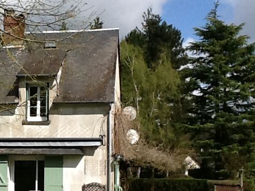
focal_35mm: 88
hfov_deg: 21.5
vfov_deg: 16.7
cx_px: 1
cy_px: 147
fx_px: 648
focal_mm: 2.03
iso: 40
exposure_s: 1/2232
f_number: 2.4
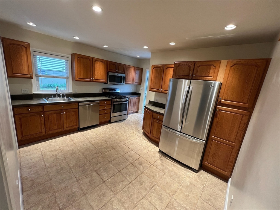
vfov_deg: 89.9
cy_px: 105
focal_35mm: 13
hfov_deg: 106.2
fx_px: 105
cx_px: 140
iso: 250
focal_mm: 1.57
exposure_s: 1/120
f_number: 1.8
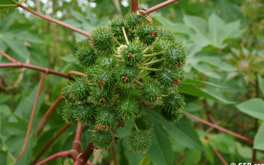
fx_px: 392
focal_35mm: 55
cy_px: 81
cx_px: 134
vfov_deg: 23.7
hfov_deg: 37.2
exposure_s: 1/80
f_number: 7.1
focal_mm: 35
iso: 200
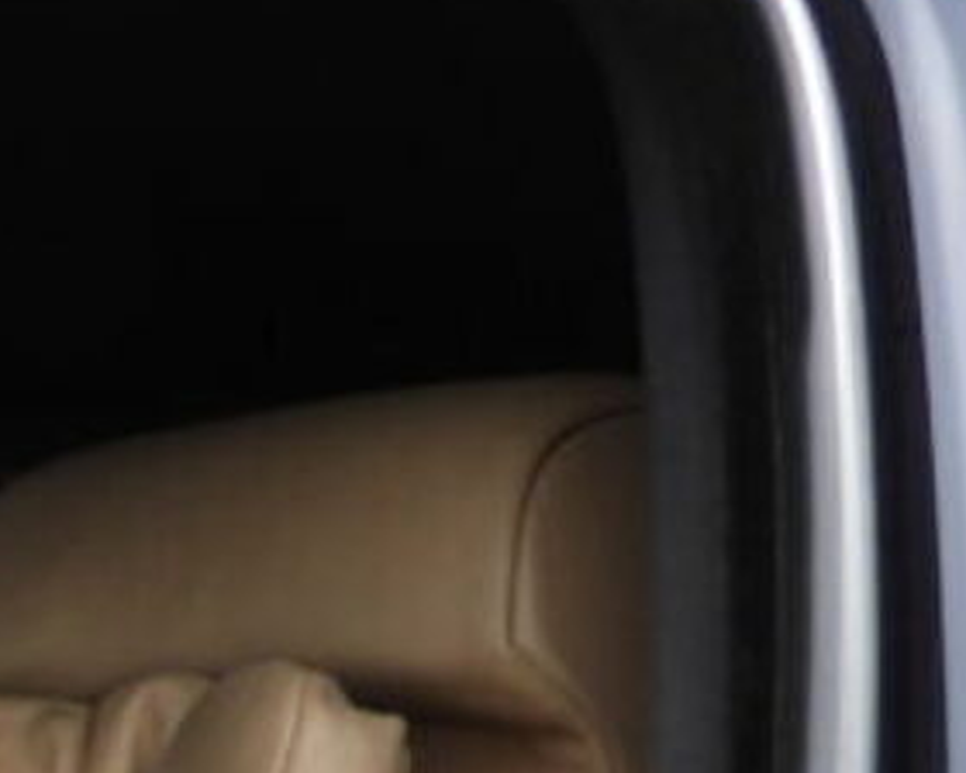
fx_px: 3831
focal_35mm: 134
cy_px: 2022
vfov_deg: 9.8
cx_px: -1032
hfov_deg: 12.5
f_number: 2.8
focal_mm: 4.3
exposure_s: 1/400
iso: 100
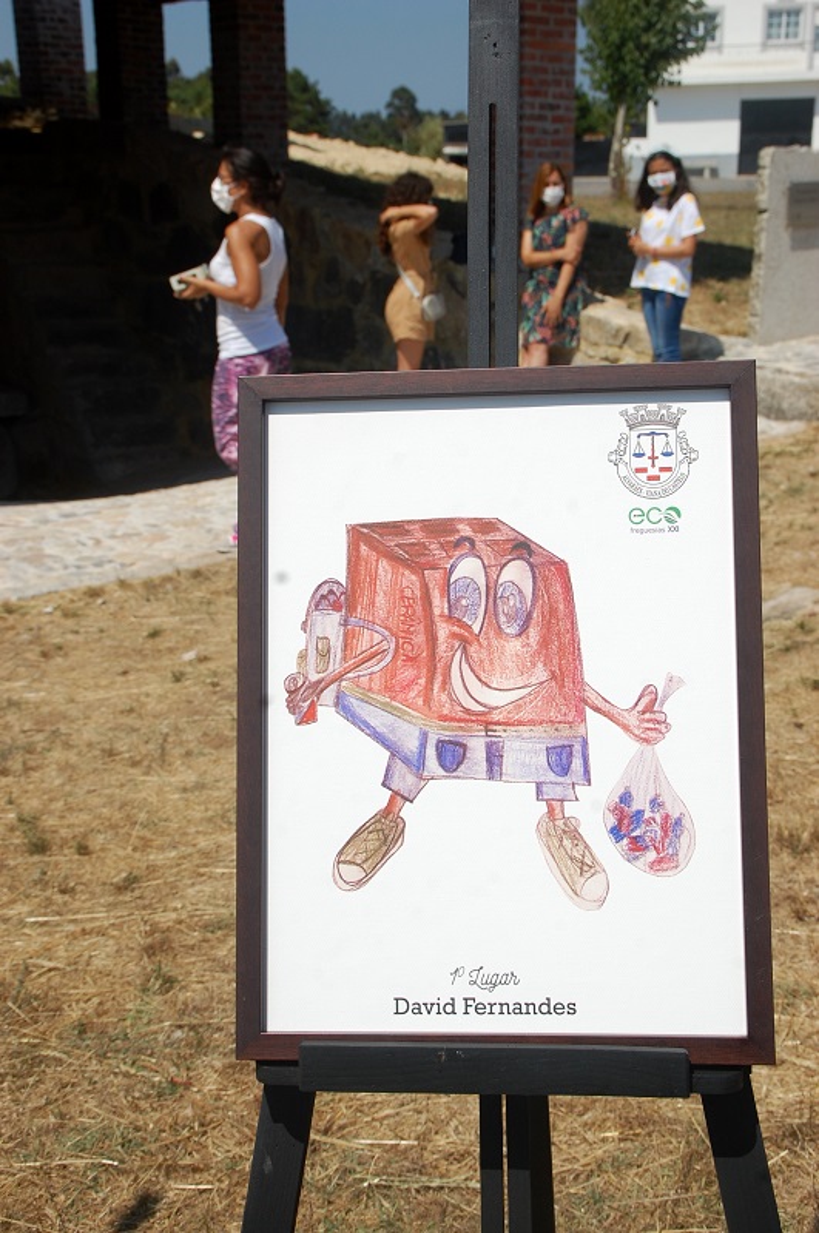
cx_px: 410
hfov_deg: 25.7
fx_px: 1797
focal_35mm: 52
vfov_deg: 37.9
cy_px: 616
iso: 200
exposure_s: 1/500
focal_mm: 35
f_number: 11
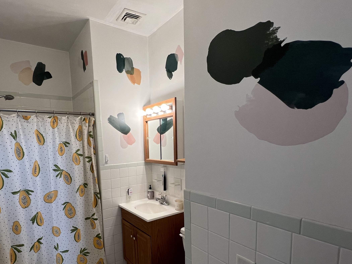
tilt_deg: -7.5
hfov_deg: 84.2
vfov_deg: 67.4
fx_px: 193
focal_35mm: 19
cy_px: 169
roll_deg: +2.4
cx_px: 153
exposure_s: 1/120
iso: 80
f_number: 1.8
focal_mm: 1.57
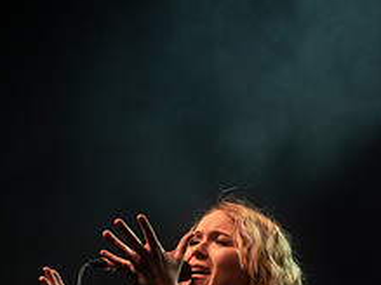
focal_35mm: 158
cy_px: 363
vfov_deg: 9.2
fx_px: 1738
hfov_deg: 12.5
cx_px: 216
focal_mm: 80
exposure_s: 1/160
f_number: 3.2
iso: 2500
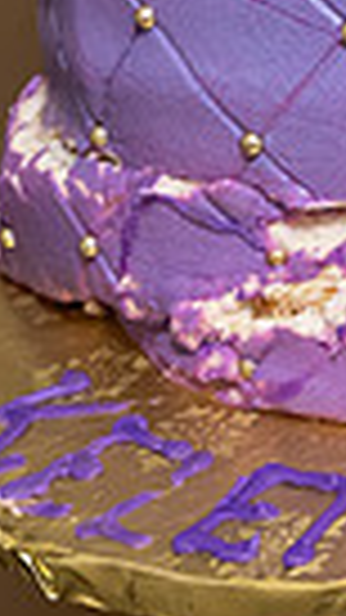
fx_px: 2889
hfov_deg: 6.4
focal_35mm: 177
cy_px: -154
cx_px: 966
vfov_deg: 11.9
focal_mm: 20
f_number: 8
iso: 1250
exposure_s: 1/250
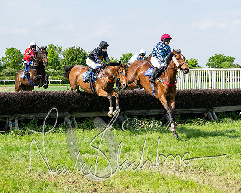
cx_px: 120
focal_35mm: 79
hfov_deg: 24.2
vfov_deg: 19.4
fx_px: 562
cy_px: 96
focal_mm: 70
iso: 400
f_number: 5
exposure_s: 1/2500
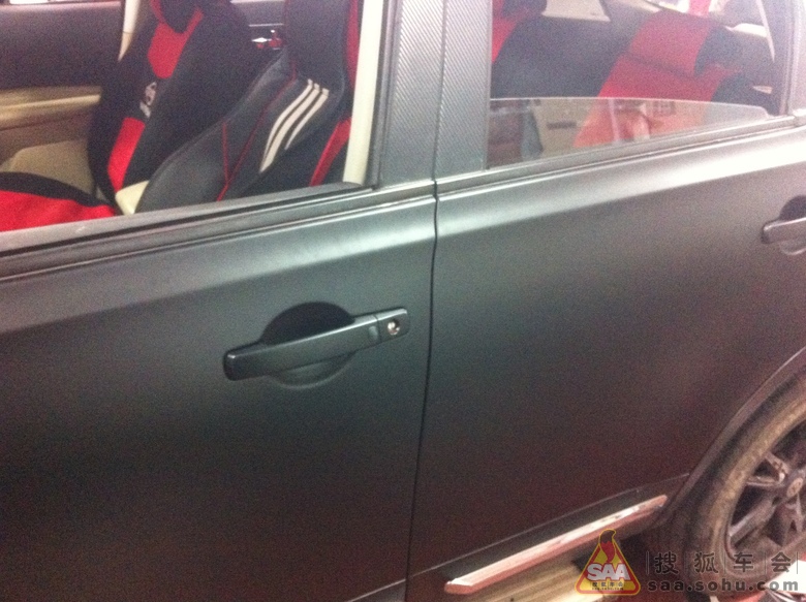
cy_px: 301
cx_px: 403
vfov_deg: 40.6
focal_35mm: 35
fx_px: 814
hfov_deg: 52.7
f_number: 2.8
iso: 800
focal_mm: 3.85
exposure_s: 1/15
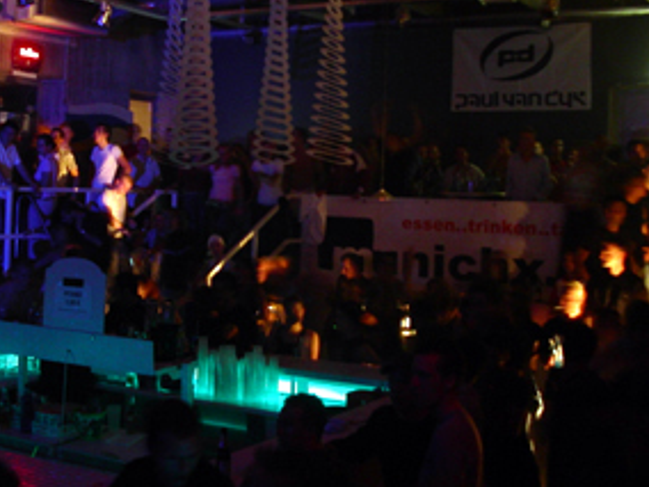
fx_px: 1012
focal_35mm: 54
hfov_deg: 35.5
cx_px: 294
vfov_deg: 27.0
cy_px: 199
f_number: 2.8
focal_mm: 7.8
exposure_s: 1
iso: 200
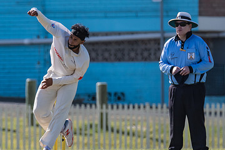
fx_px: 7649
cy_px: 76
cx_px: 44
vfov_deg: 1.1
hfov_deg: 1.7
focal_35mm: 1224
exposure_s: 1/2500
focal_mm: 500
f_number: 7.1
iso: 640
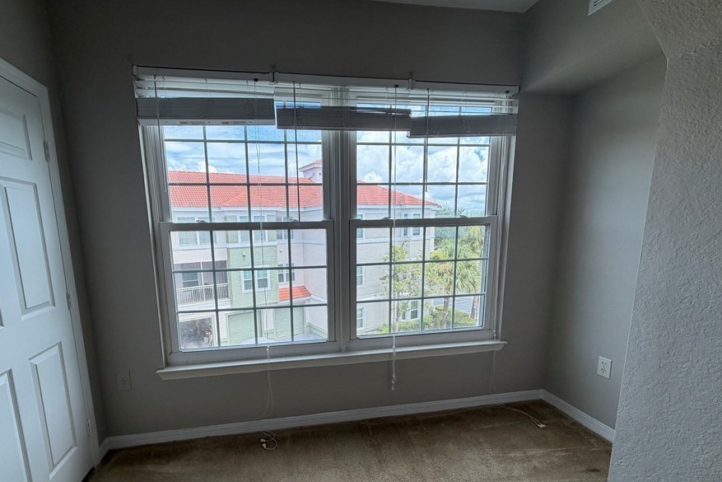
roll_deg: +1.6
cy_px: 285
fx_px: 341
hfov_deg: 92.9
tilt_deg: -10.5
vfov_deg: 69.9
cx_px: 321
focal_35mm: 17
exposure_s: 1/177
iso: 50
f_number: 2.2
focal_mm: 2.22
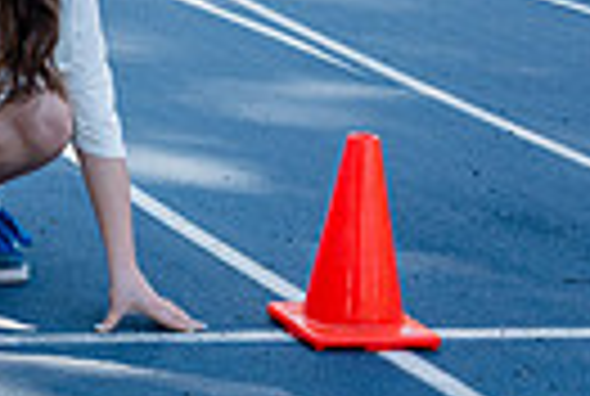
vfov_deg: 8.0
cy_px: -178
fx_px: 2776
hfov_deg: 10.8
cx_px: -689
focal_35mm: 169
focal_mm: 38
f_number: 4.5
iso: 400
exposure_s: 1/500
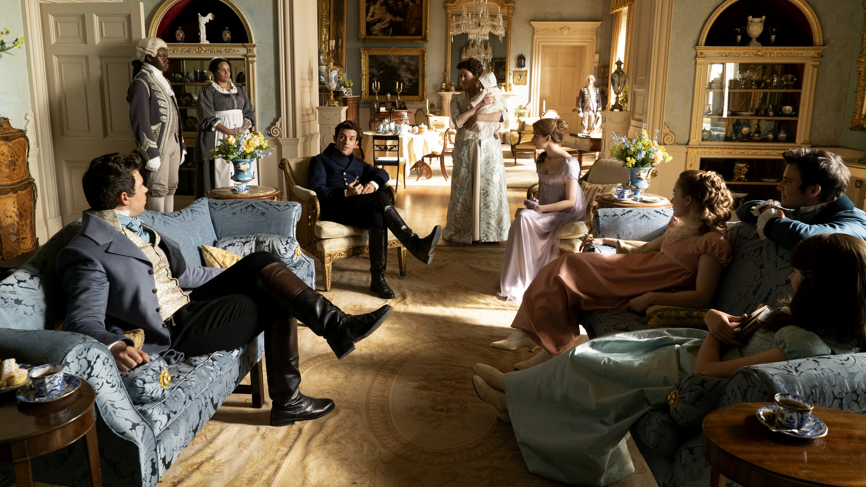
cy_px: 200
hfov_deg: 69.9
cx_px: 429
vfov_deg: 42.7
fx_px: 620
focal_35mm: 27
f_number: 5
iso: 2500
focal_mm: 25
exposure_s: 1/100
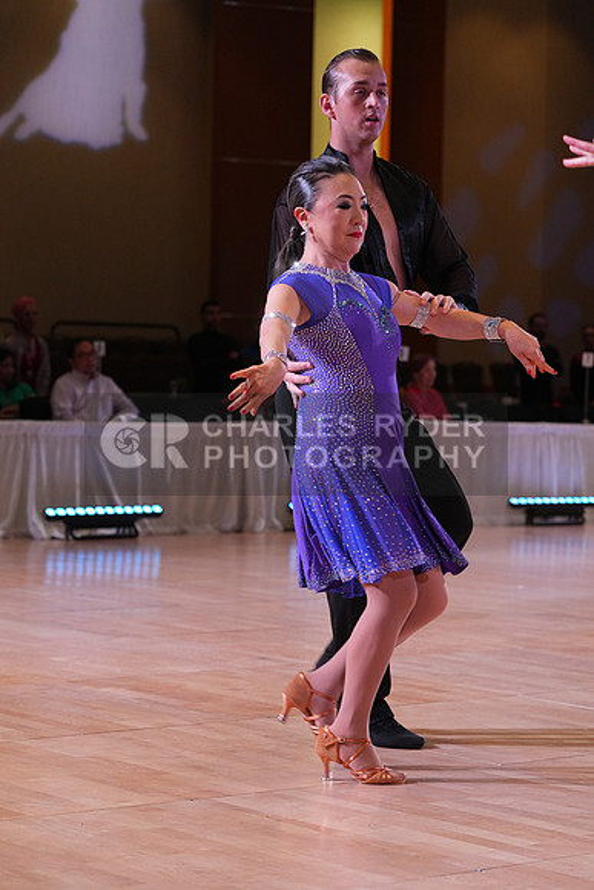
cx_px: 297
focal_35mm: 90
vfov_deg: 22.6
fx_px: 2226
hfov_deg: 15.2
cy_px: 445
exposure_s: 1/250
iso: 2500
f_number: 4.5
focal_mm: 90
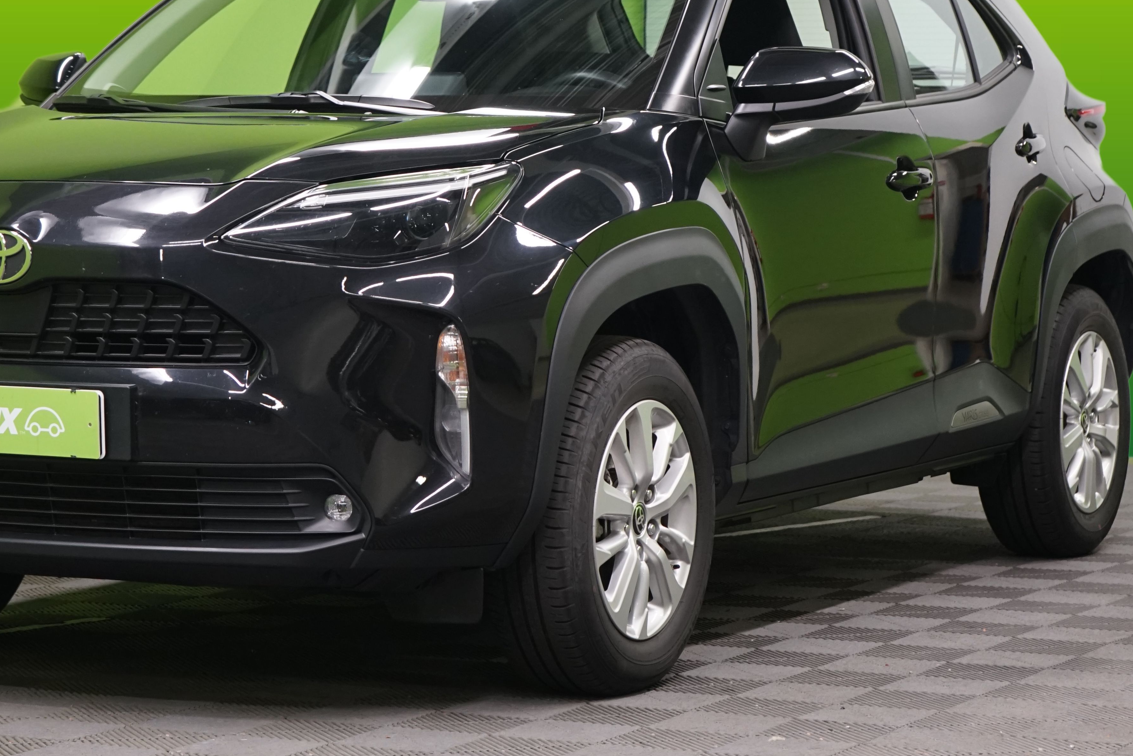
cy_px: 227
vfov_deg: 12.1
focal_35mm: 113
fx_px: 3556
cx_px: 414
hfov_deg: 18.1
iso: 800
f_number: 5.6
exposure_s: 1/50
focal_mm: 67
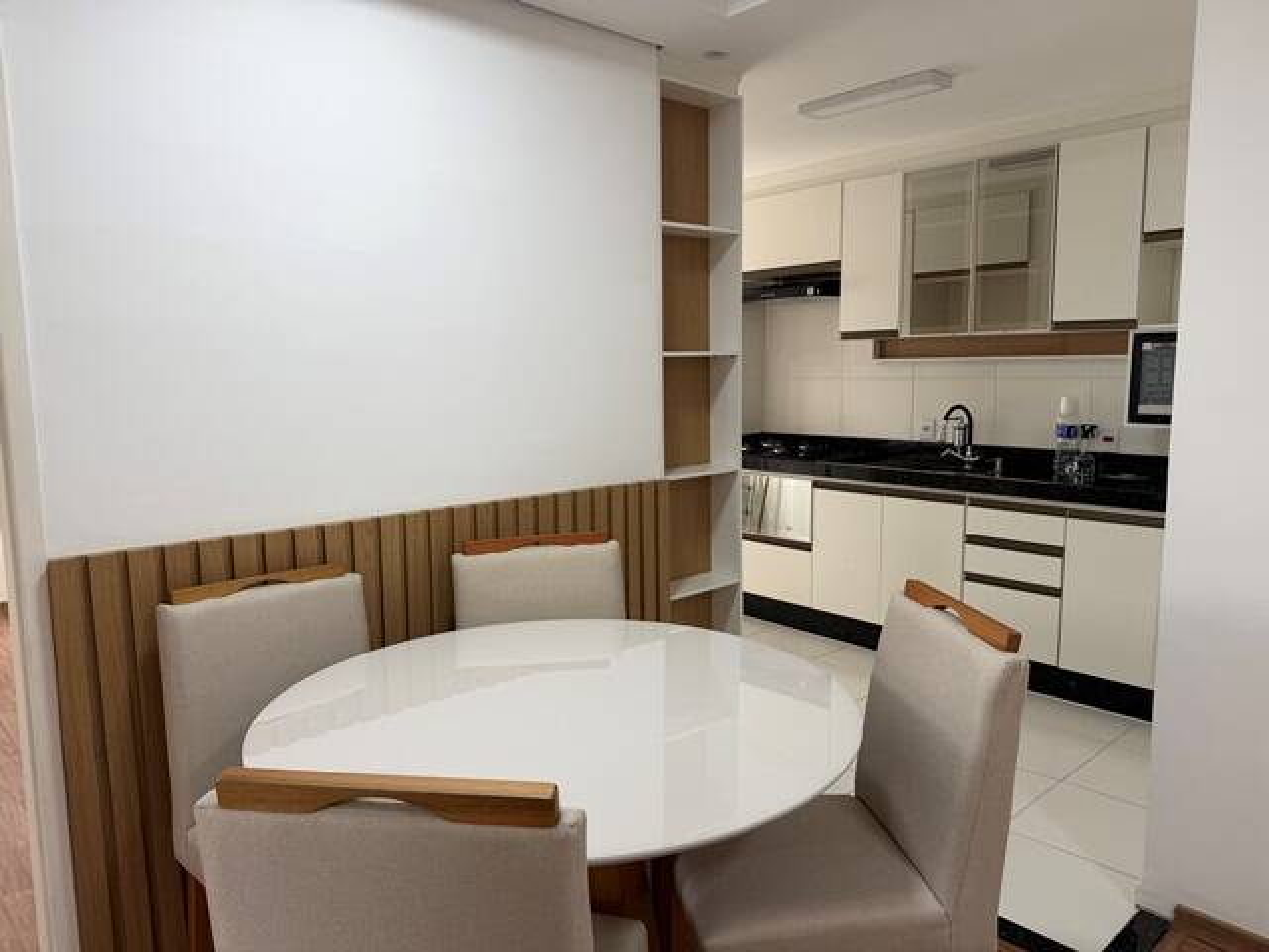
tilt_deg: -5.2
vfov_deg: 56.8
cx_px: 634
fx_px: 880
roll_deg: +1.0
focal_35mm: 24
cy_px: 476
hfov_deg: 71.6
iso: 125
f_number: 1.78
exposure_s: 1/121
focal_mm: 6.76
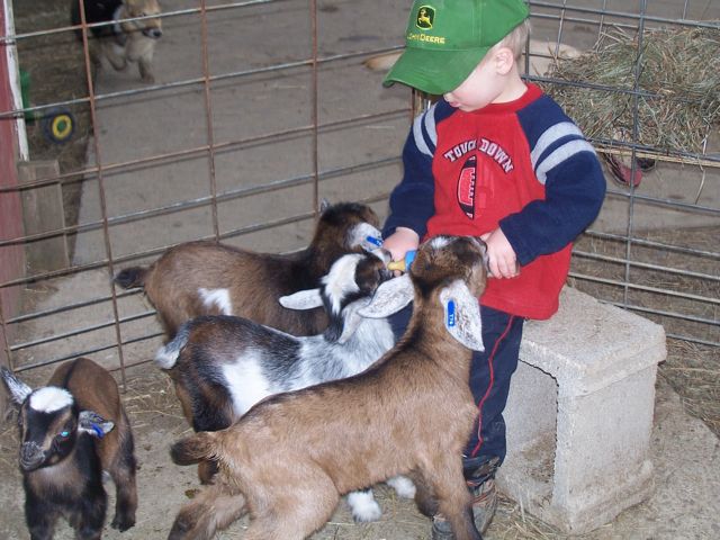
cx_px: 360
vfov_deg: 24.4
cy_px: 270
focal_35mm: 60
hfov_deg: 32.2
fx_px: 1248
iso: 80
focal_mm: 10.3
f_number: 2.8
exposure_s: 1/90
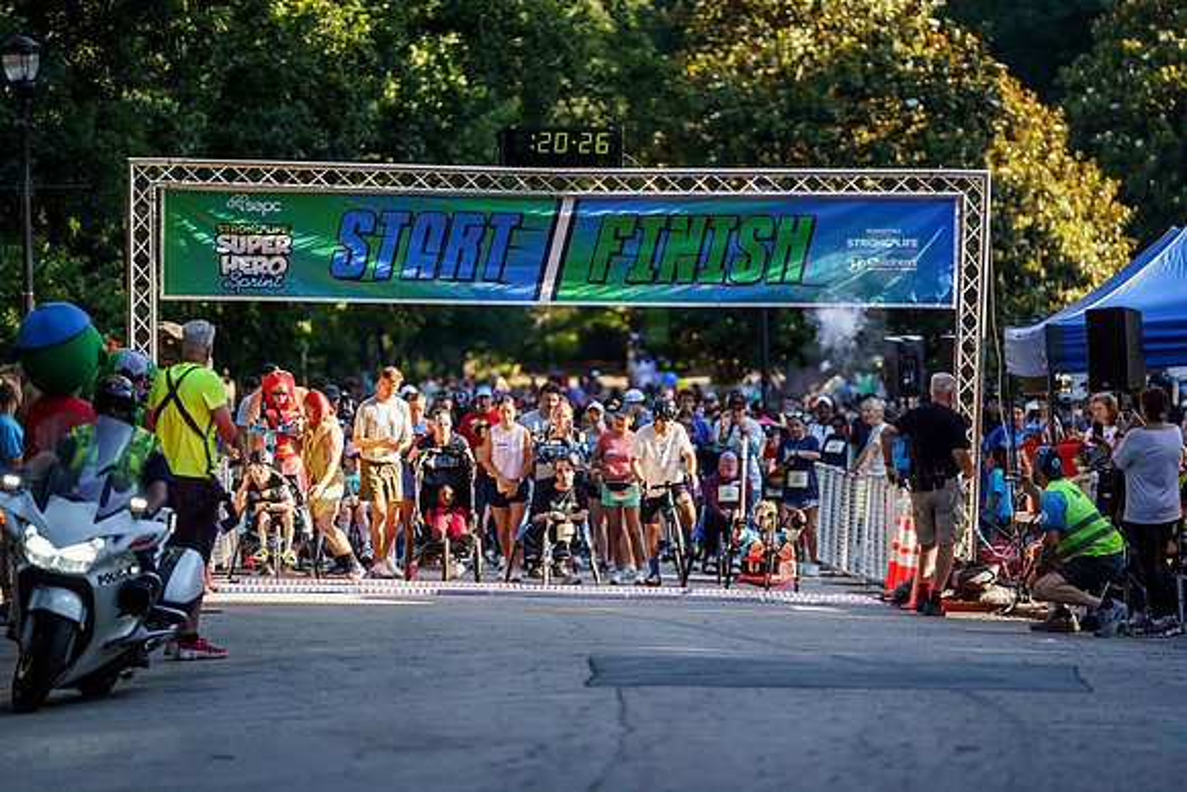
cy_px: 396
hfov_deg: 11.1
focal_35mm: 185
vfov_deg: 7.4
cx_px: 594
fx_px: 6101
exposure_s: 1/3200
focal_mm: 185
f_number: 2.8
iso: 1000
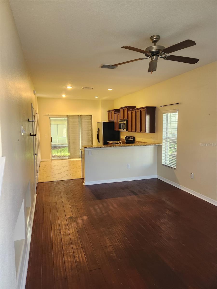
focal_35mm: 23
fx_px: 192
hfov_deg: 58.9
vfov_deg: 73.9
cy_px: 144
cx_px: 108
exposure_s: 1/120
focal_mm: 5.4
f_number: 1.8
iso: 320
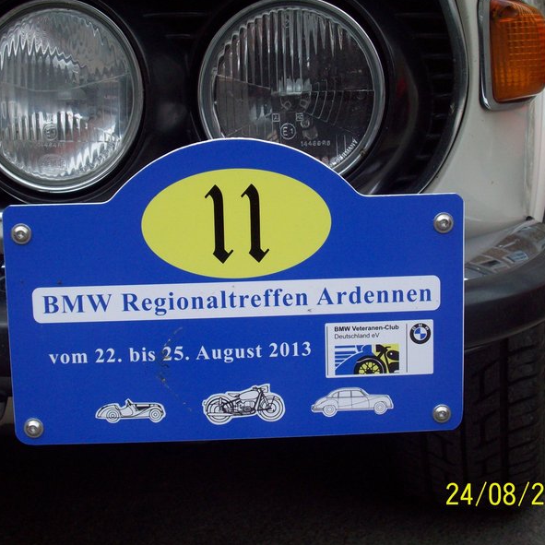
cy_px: 271
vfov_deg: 31.1
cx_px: 271
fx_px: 980
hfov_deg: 31.1
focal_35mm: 55
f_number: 3.1
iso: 80
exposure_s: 1/400
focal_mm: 7.6
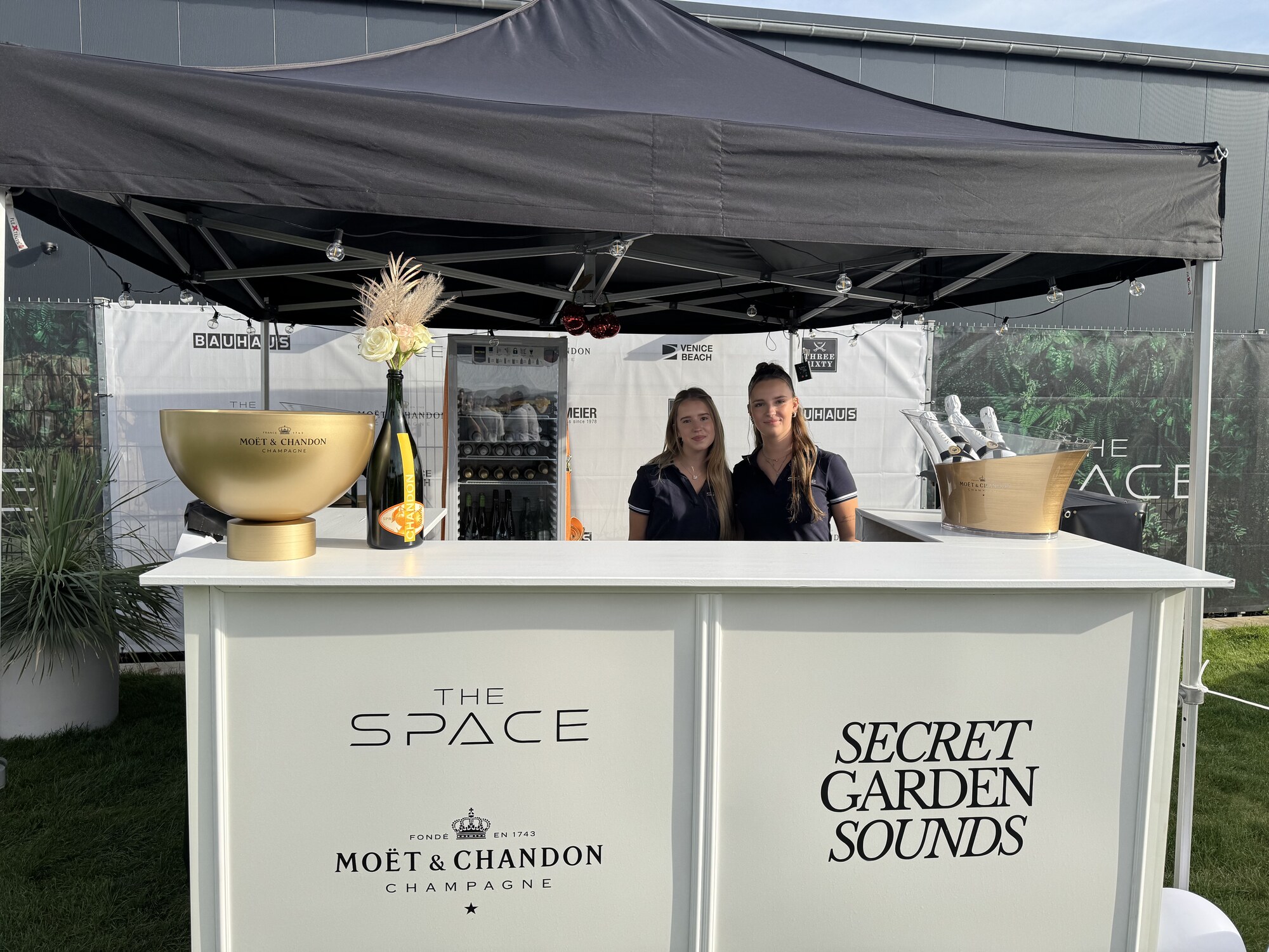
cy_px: 476
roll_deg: -0.6
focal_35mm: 24
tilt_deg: -4.6
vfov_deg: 56.8
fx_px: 880
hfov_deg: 71.6
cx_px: 634
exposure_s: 1/4310
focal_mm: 6.76
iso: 80
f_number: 1.78
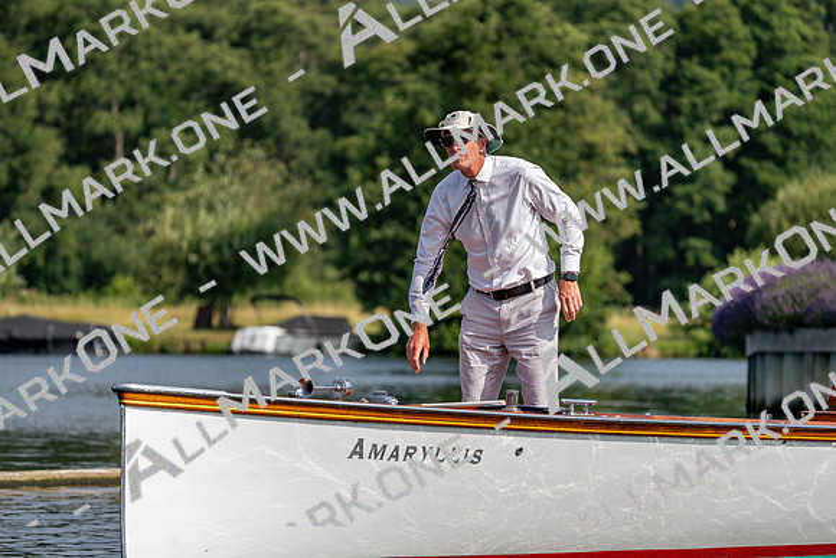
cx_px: 418
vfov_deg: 5.4
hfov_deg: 8.1
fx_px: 5923
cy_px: 279
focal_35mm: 255
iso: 160
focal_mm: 255
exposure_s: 1/1600
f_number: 5.6
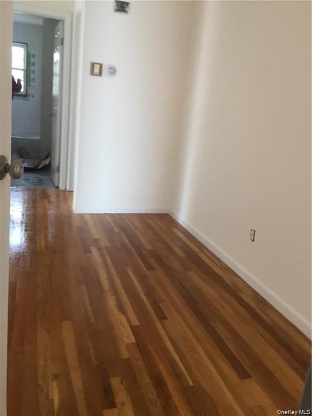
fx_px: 349
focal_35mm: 29
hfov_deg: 48.2
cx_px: 156
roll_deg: -7.1
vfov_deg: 61.7
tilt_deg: -12.0
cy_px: 208
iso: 50
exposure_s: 1/30
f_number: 2.2
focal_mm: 4.15
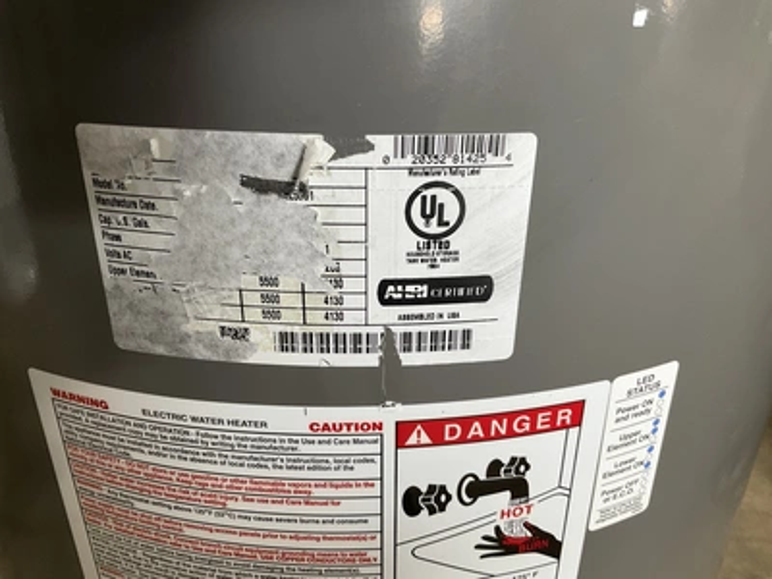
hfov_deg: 61.7
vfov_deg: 48.2
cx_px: 386
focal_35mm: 29
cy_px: 290
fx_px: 647
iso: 80
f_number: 1.8
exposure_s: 1/60
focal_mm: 3
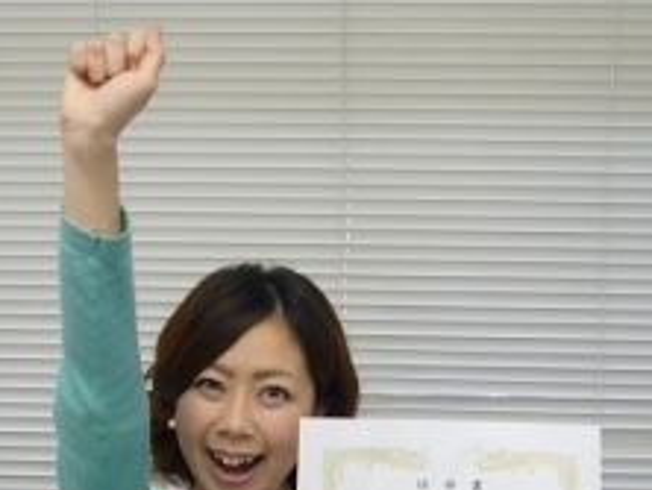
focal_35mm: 63
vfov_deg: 22.9
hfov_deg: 30.6
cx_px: 276
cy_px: 411
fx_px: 1188
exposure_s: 1/30
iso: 160
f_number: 2.8
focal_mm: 5.5
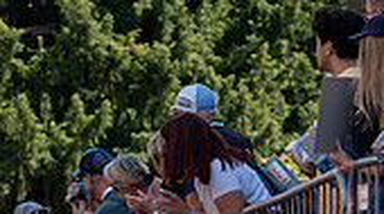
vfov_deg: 3.0
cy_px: 285
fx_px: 4046
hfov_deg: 5.4
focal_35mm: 398
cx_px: -238
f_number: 4
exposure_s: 1/800
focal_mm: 75
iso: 160
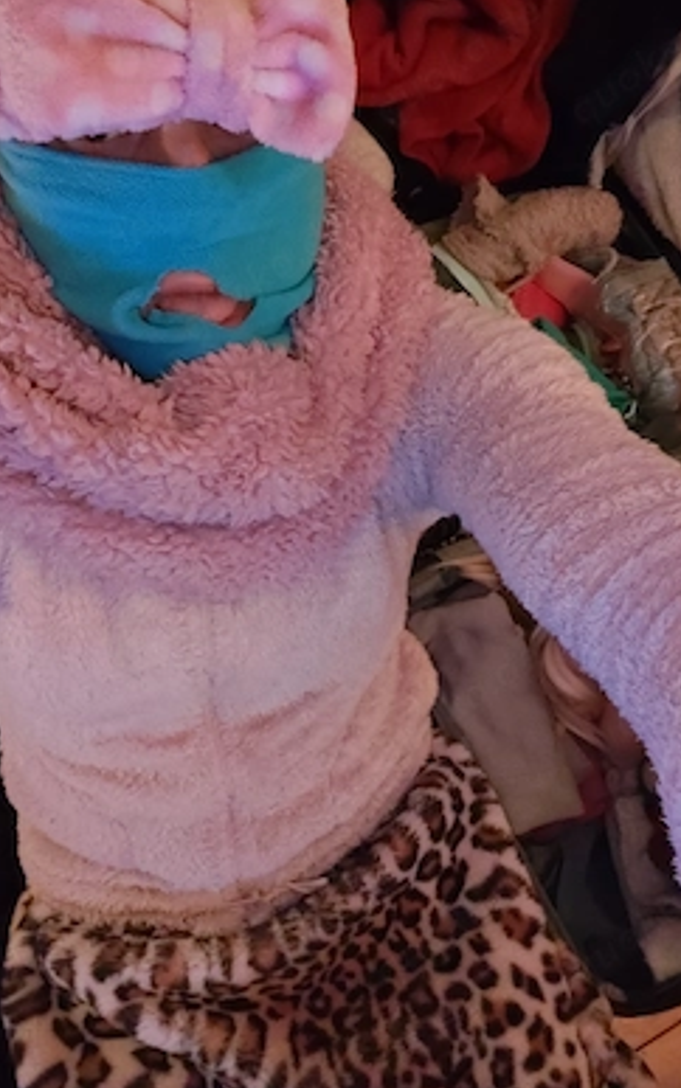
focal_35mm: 23
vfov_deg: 77.1
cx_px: 366
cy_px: 534
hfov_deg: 53.0
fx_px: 683
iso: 3200
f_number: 2
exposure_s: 1/12.5
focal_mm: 2.83
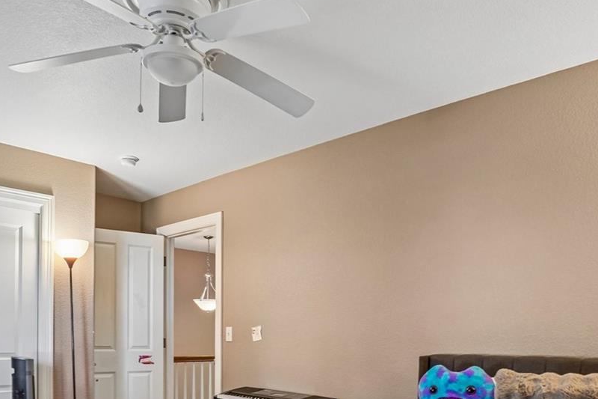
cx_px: 306
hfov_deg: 61.9
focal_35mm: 30
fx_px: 498
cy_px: 353
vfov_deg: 40.6
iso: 400
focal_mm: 10
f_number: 8
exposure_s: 1/4
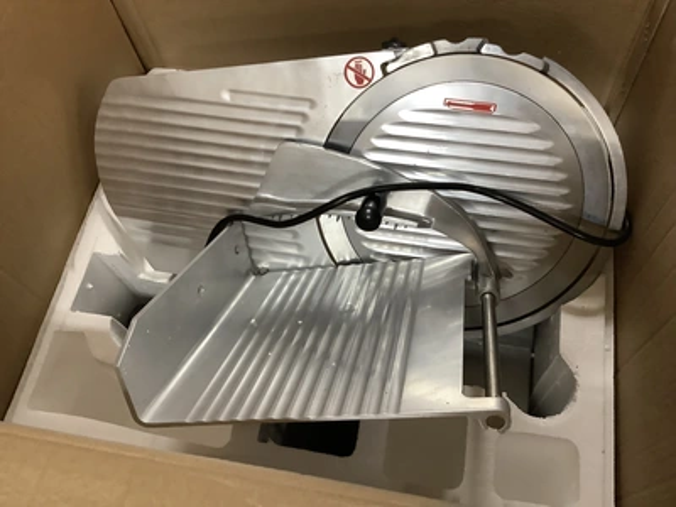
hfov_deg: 58.4
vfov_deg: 45.4
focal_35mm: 31
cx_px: 338
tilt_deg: -62.3
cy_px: 254
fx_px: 605
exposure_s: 1/60
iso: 250
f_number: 2.4
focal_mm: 3.3
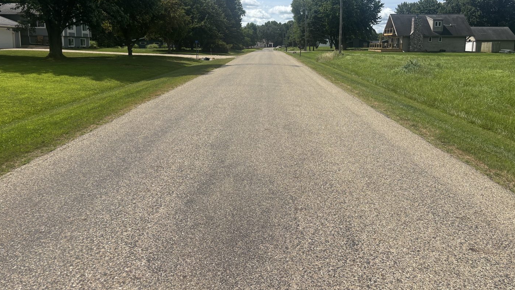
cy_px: 96
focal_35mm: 29
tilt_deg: -7.2
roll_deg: -0.2
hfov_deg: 66.1
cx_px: 260
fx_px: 396
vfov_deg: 39.7
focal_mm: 5.96
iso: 50
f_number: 1.6
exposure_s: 1/4630
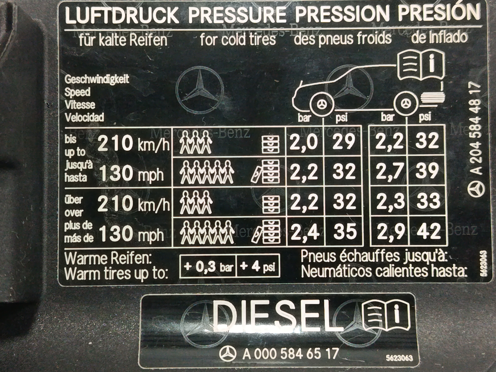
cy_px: 186
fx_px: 960
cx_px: 248
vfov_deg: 21.9
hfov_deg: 29.0
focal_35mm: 67
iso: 1141
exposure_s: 1/50
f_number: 1.7
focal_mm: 5.24
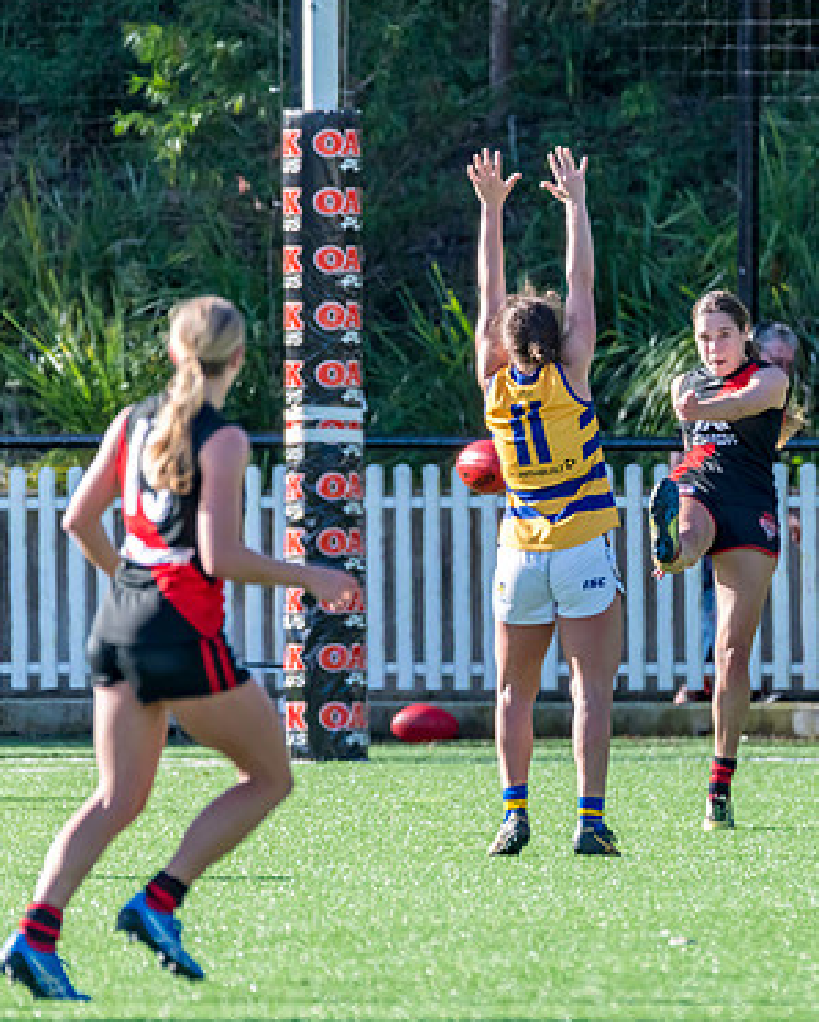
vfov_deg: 2.0
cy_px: 555
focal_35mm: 944
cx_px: 755
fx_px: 28579
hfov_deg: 1.6
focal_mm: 500
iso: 900
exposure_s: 1/1600
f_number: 6.3
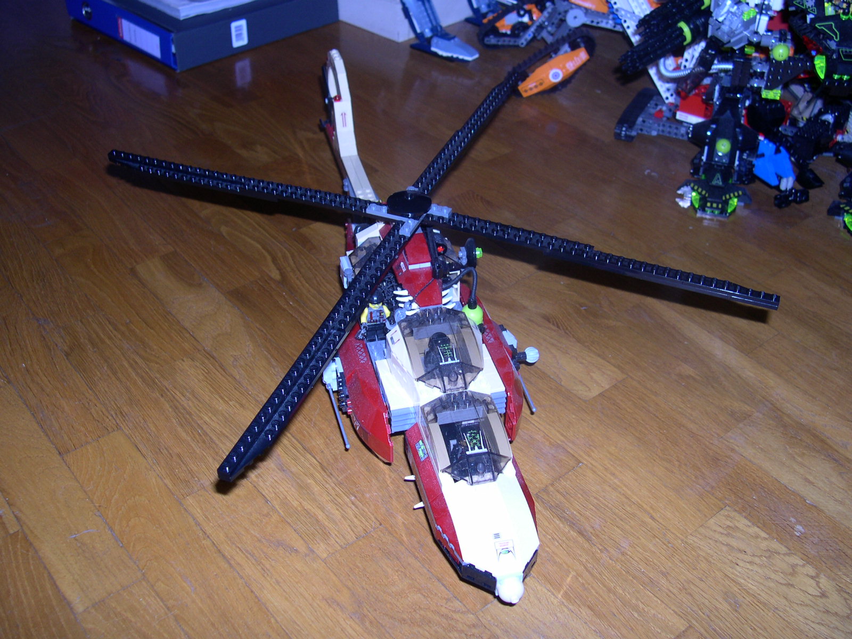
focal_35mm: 38
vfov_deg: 37.7
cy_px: 320
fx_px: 935
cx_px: 426
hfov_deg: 49.0
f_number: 2.8
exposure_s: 1/60
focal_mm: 8
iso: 100
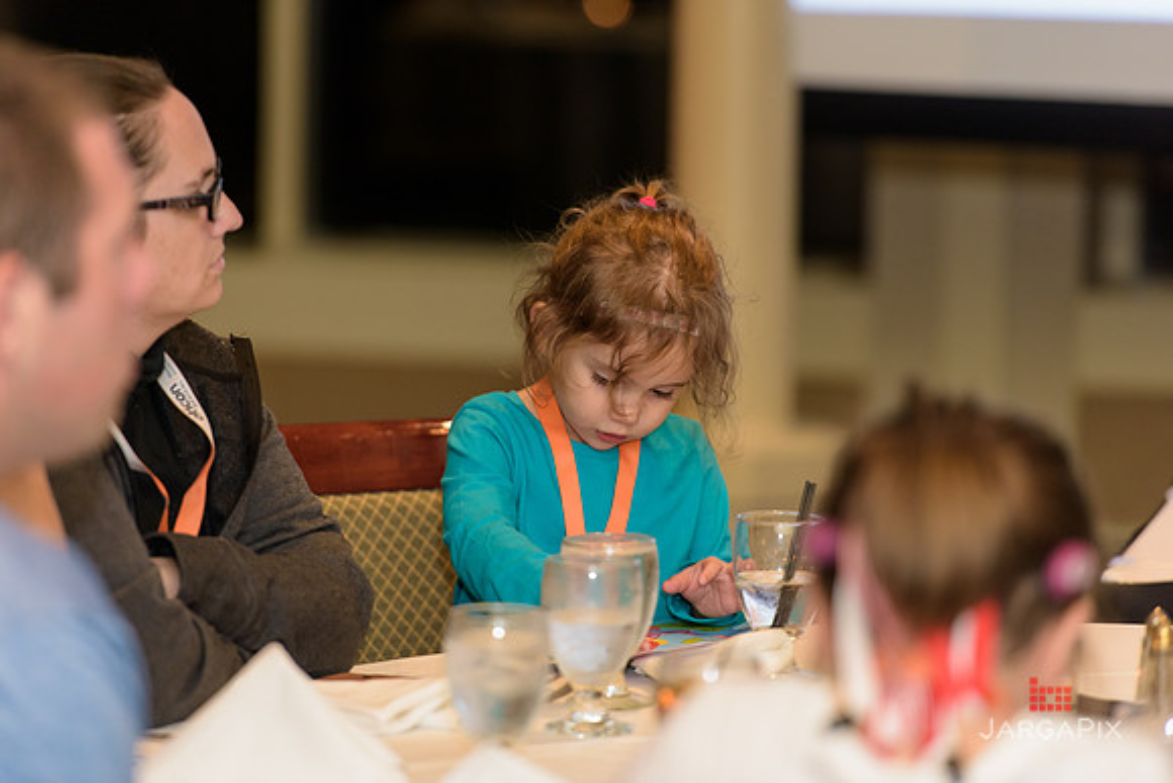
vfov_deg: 6.9
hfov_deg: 10.3
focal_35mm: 200
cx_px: 586
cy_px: 392
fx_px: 6518
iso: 1250
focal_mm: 200
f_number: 3.2
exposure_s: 1/125
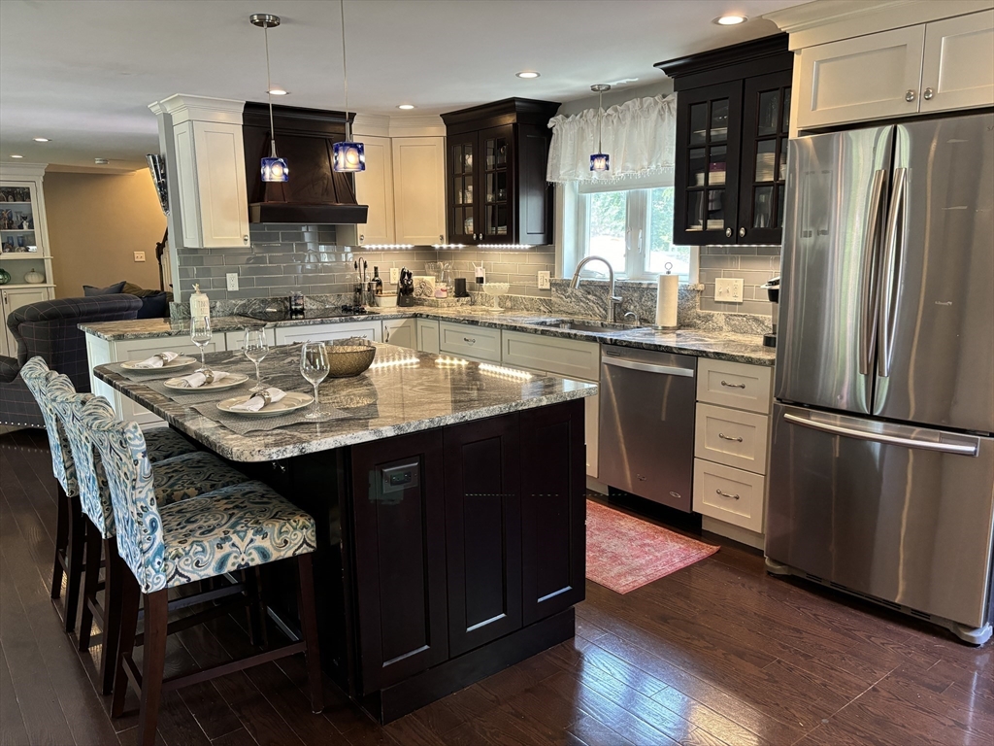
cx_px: 497
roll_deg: +0.1
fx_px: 747
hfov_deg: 67.3
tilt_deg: -9.9
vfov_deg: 53.1
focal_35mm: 26
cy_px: 373
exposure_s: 1/60
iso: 250
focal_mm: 5.96
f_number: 1.6
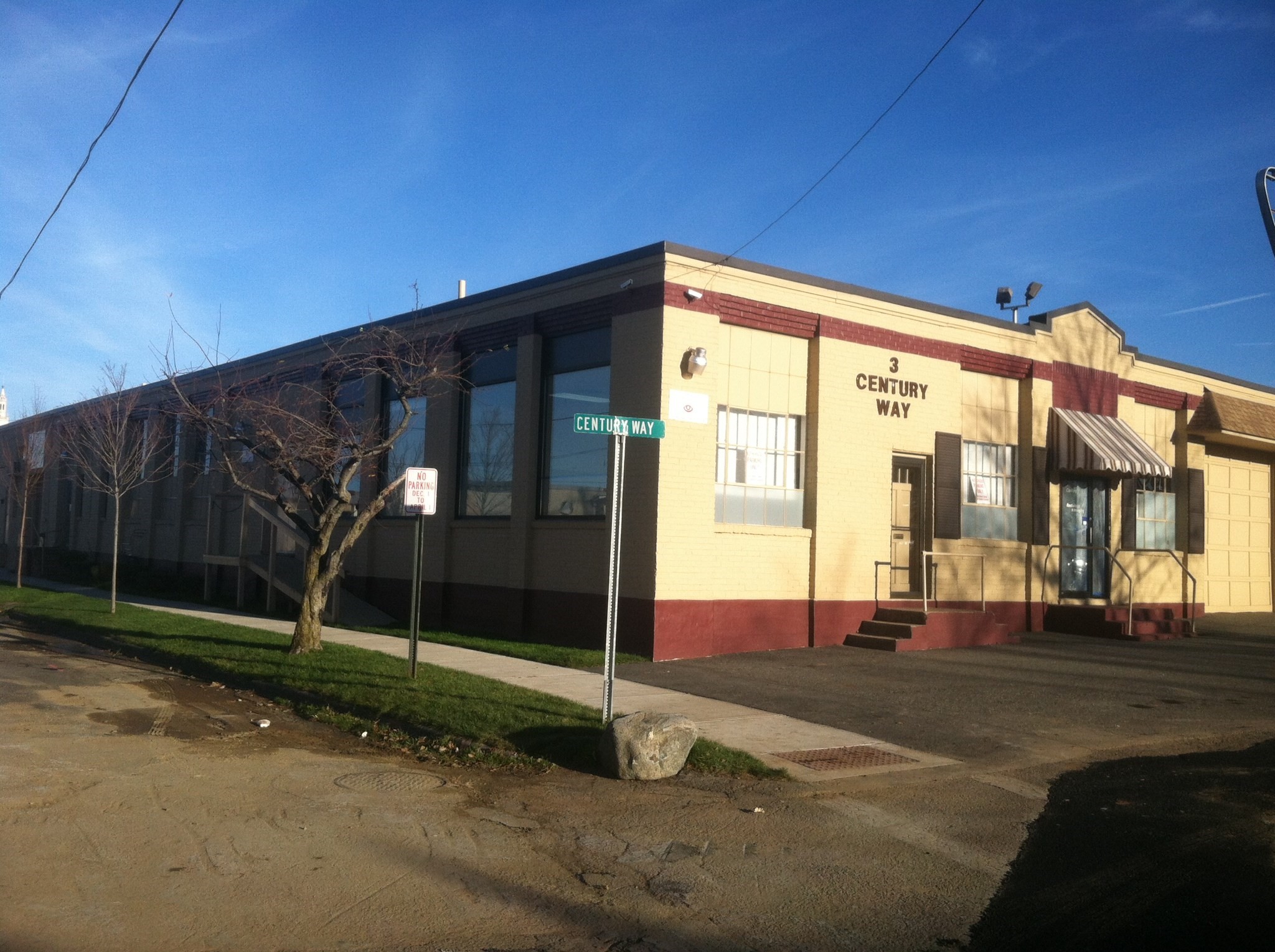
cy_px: 476
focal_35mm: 35
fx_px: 1287
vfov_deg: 40.6
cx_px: 638
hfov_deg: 52.7
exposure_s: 1/1071
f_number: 2.8
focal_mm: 3.85
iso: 80
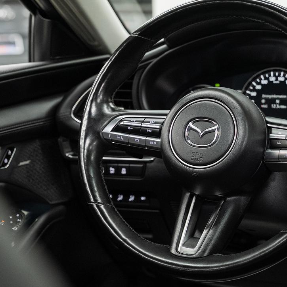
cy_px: 133
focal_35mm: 73
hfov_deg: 23.5
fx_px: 685
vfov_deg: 23.7
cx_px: 203
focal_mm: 43.2
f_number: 4
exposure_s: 1/40
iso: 1000
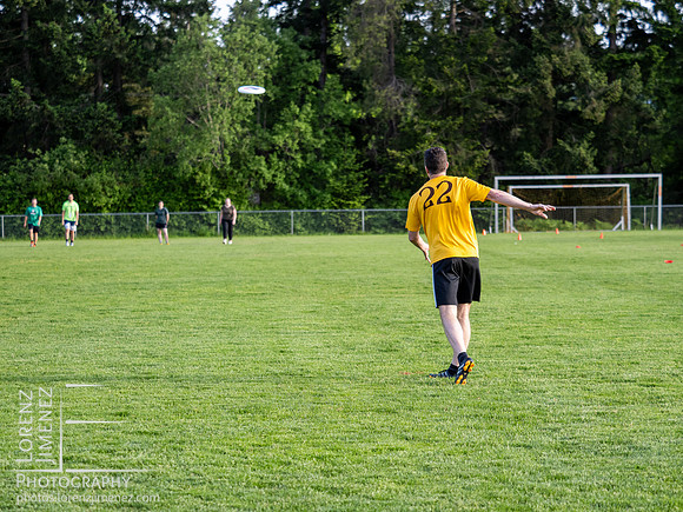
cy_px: 256
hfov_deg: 17.9
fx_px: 2170
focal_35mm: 110
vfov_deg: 13.5
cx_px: 342
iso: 400
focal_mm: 55
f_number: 2.8
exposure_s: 1/1000
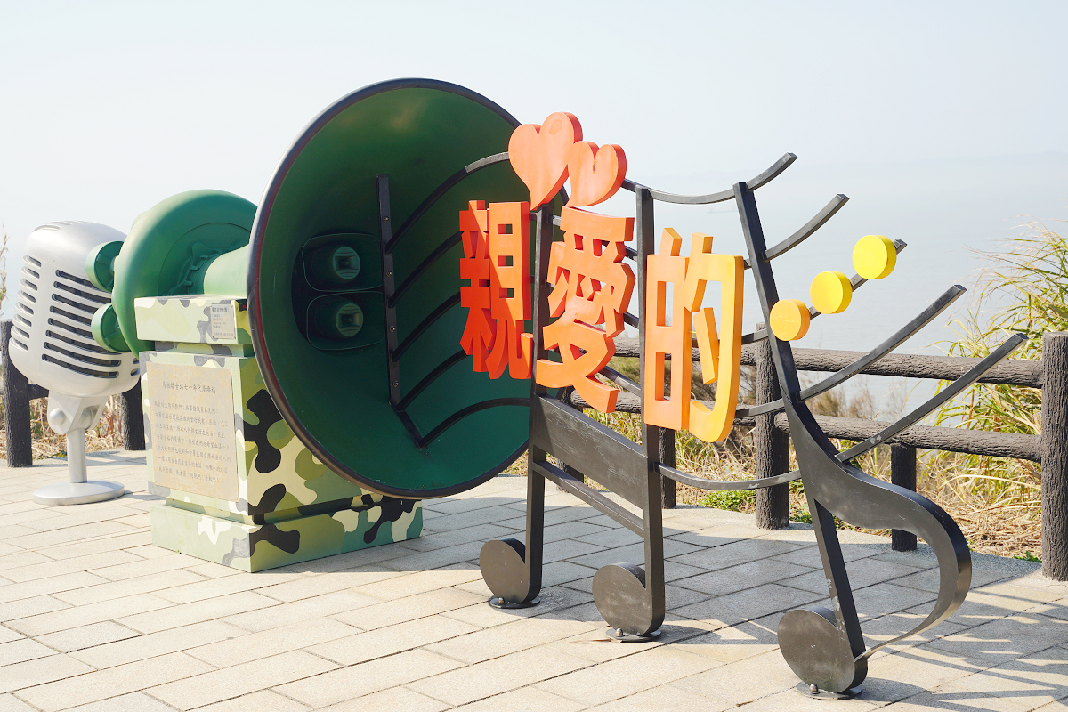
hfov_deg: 40.3
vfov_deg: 27.5
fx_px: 1454
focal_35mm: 49
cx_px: 534
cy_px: 356
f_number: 8
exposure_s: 1/125
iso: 100
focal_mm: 49
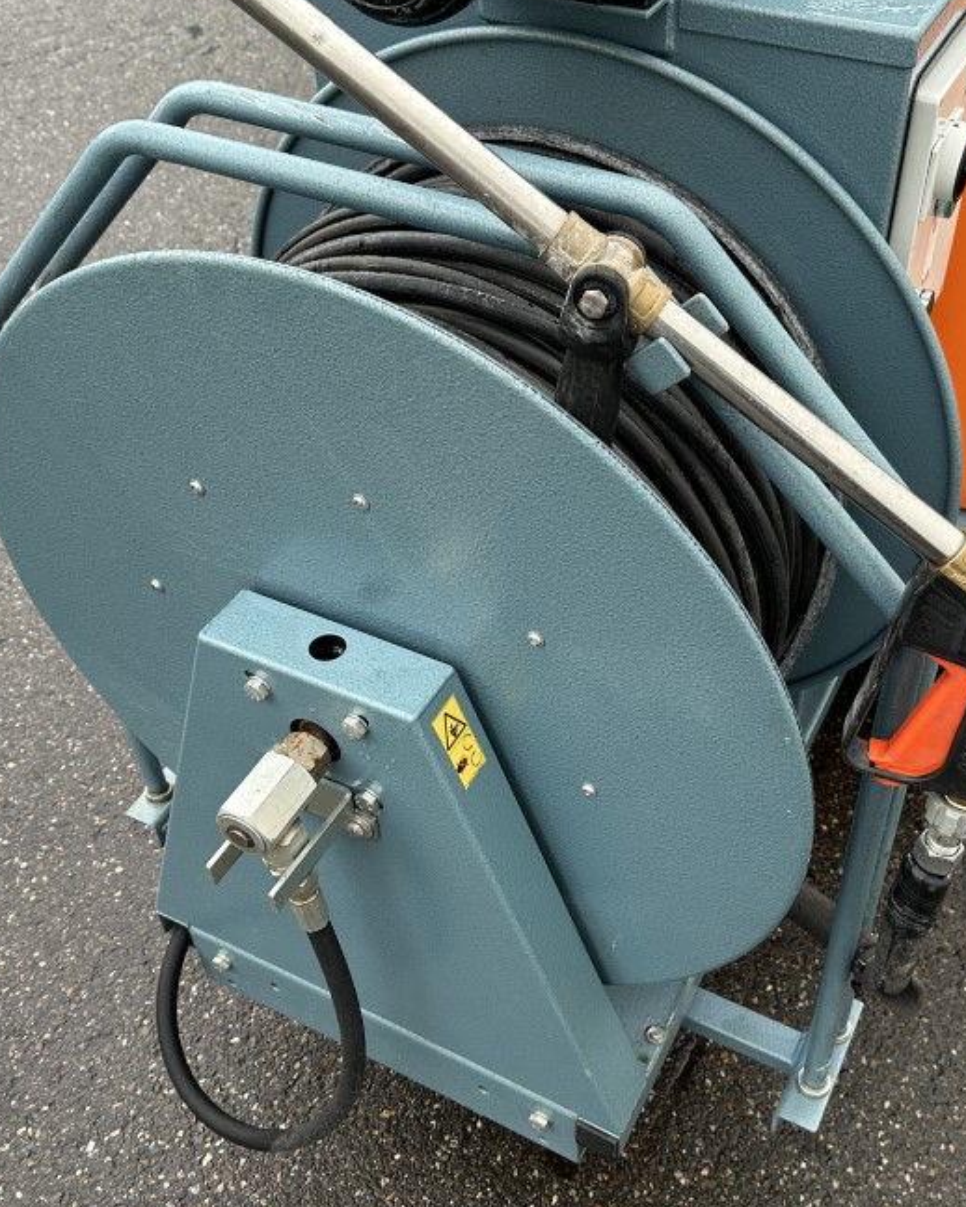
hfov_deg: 40.1
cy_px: 598
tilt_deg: -43.9
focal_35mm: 37
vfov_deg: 49.1
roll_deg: +1.8
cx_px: 543
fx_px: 1321
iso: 64
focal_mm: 6.86
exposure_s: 1/127
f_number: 1.78
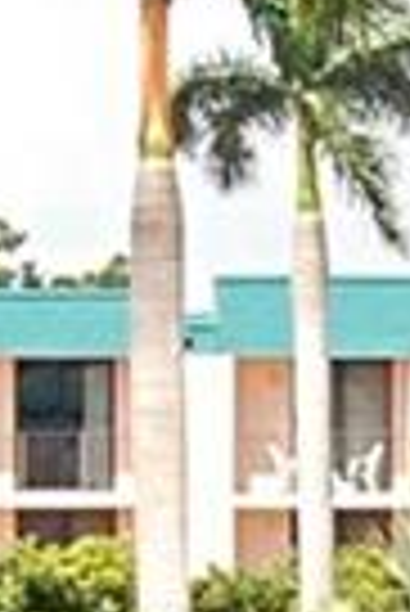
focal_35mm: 423
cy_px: 781
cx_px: 383
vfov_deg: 4.8
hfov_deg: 3.3
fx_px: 7207
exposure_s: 1/250
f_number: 10
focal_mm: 24
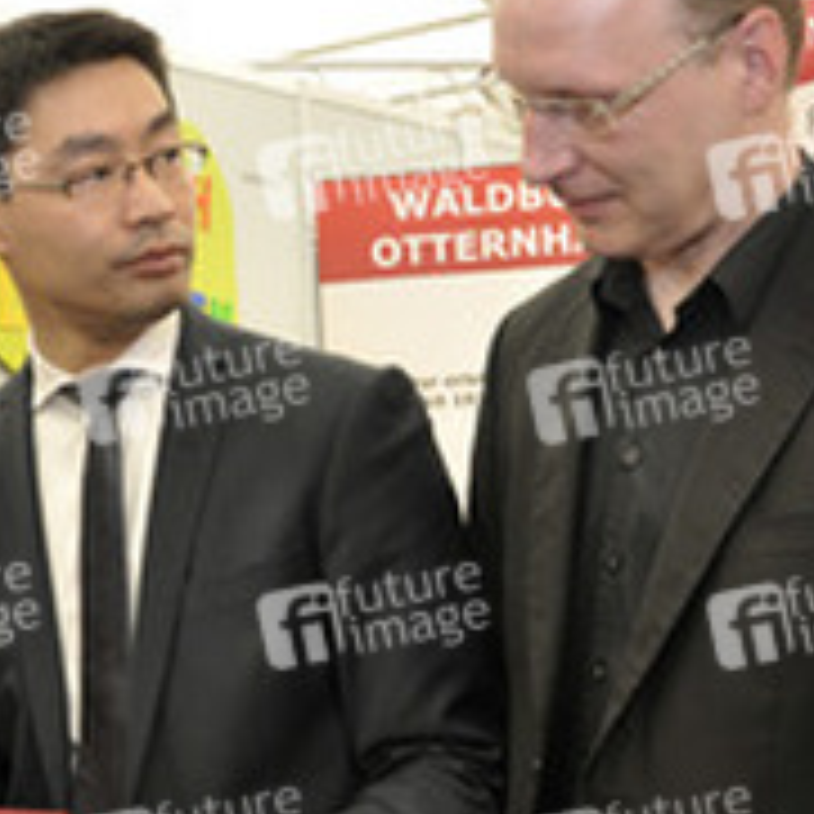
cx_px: 252
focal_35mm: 57
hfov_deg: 29.8
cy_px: 504
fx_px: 1516
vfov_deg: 29.9
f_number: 5
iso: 400
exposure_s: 1/40
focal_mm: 18
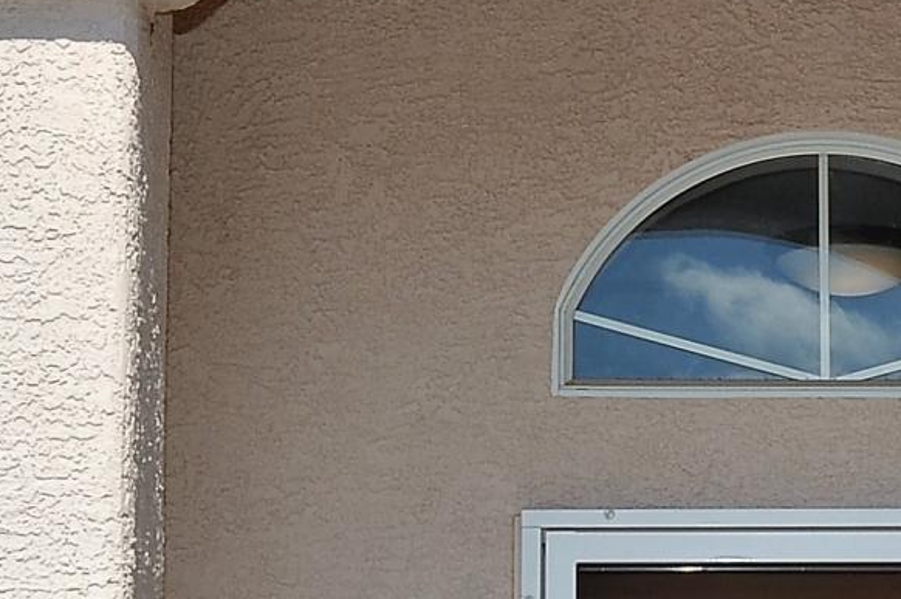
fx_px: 4126
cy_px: 658
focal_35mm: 165
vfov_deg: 8.2
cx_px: 800
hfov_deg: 12.4
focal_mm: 32
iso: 320
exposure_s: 1/320
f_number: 13
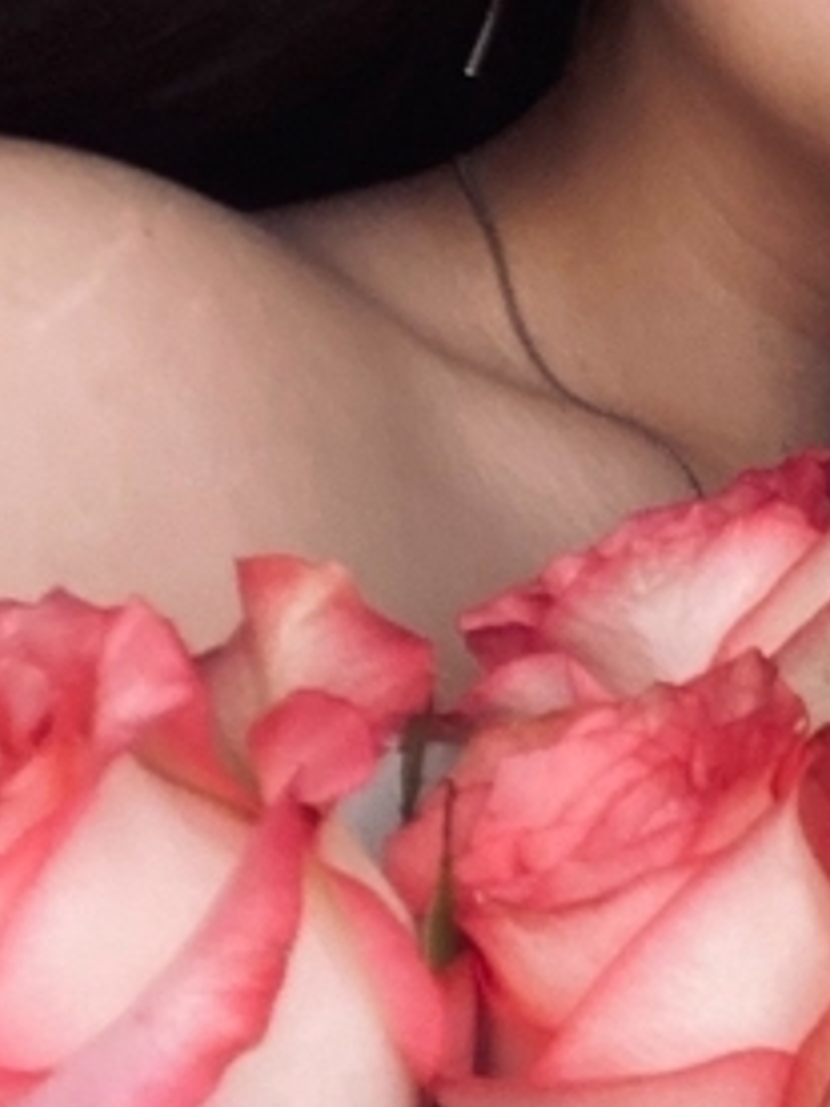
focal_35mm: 87
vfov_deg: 21.9
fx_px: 2781
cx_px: 1103
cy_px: 68
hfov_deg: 16.0
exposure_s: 1/60
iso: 250
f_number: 2.2
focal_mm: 2.71
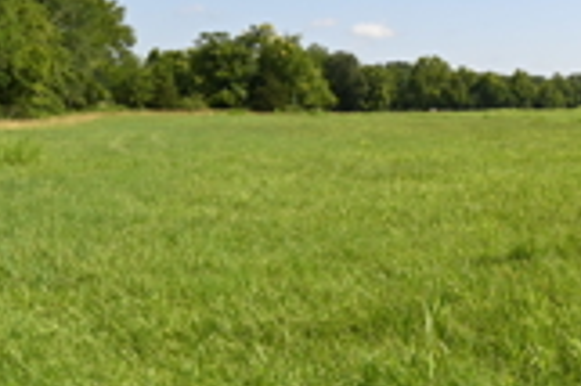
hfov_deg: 43.8
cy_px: 130
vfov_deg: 31.6
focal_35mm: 42
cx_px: 480
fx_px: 677
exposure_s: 1/400
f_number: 7.1
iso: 100
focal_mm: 10
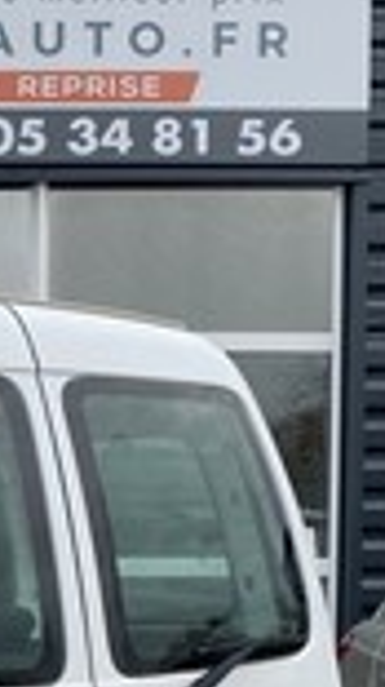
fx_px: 1691
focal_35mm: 93
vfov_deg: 22.5
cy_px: 587
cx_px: -319
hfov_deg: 11.9
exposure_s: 1/690
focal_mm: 4.25
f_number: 1.8
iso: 32
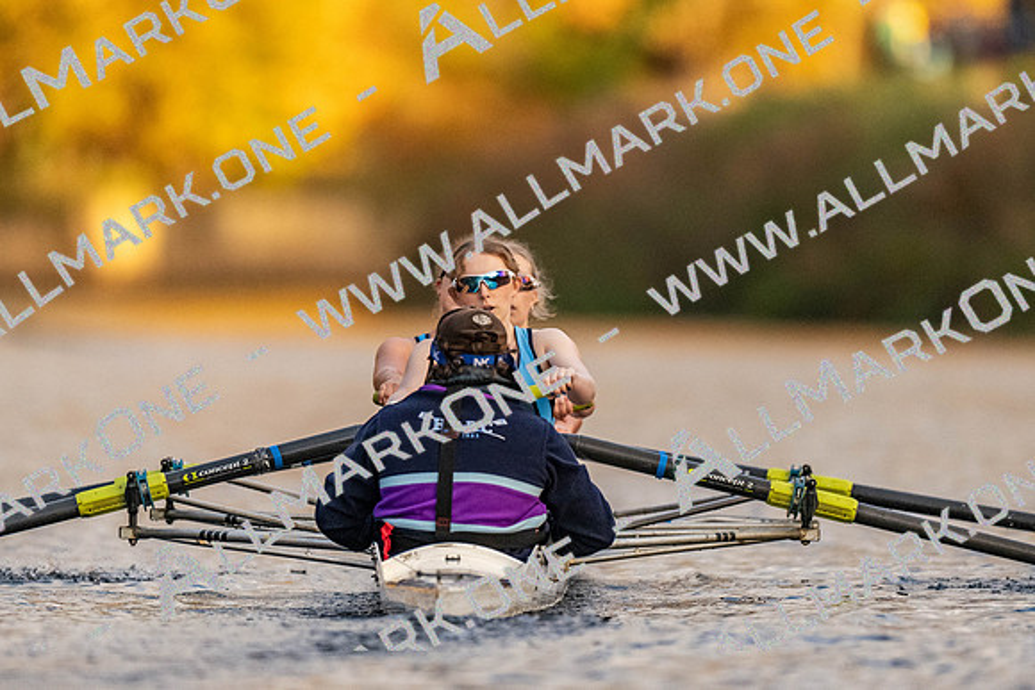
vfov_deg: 1.5
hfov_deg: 2.3
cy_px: 345
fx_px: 25893
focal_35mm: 900
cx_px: 518
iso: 3200
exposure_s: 1/2500
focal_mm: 600
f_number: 4
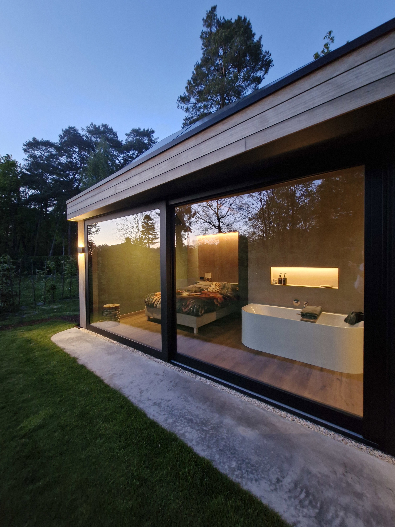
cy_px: 264
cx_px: 198
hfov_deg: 89.9
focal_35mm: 13
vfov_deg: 106.2
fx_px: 198
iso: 640
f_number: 2.2
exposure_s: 1/33
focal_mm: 1.74
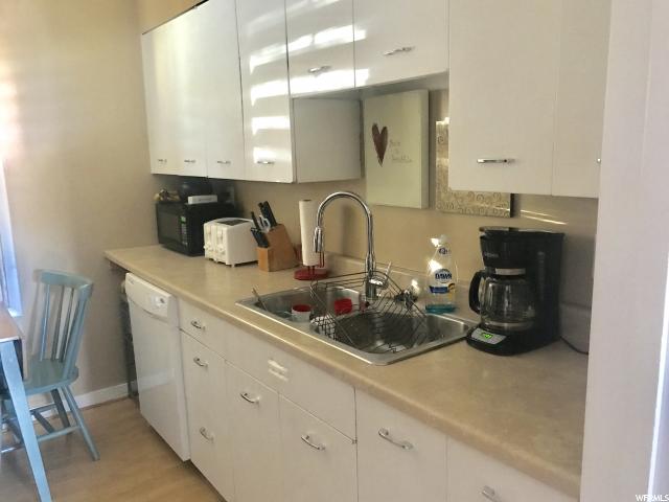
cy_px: 251
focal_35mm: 28
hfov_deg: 63.4
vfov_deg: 49.7
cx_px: 334
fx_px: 541
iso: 80
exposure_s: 1/5
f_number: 1.8
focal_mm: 3.99
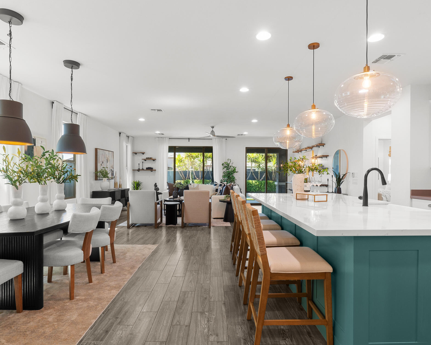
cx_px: 223
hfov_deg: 78.6
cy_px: 174
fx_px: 263
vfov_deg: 66.5
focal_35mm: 21
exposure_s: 1/1.25
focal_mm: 11
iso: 250
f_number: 9
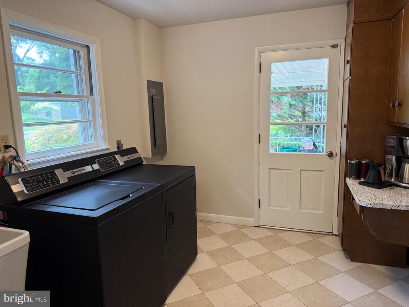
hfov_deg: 71.6
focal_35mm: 24
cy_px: 154
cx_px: 204
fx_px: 284
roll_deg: +2.1
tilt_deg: -7.5
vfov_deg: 56.8
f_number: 1.78
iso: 250
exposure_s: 1/120
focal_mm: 6.76
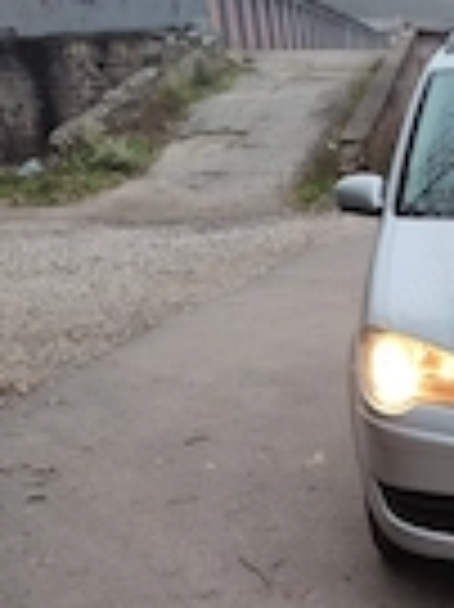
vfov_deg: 25.5
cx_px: 661
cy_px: 658
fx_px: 1244
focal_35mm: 71
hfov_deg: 18.5
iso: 522
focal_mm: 5.25
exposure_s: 1/33.3
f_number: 1.75
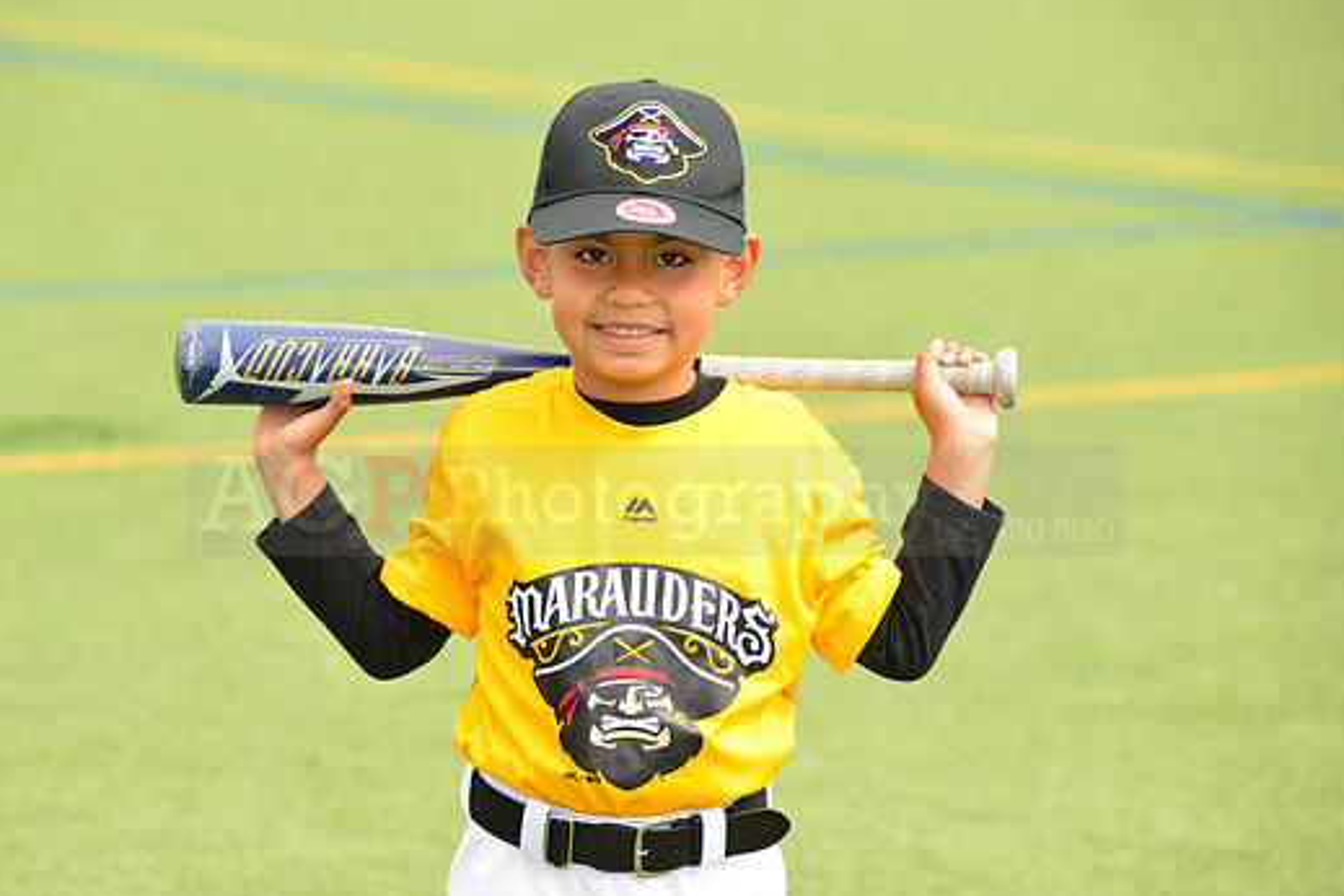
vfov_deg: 7.2
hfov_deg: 10.8
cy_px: 480
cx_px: 622
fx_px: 7093
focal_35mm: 190
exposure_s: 1/250
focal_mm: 170
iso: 200
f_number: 8
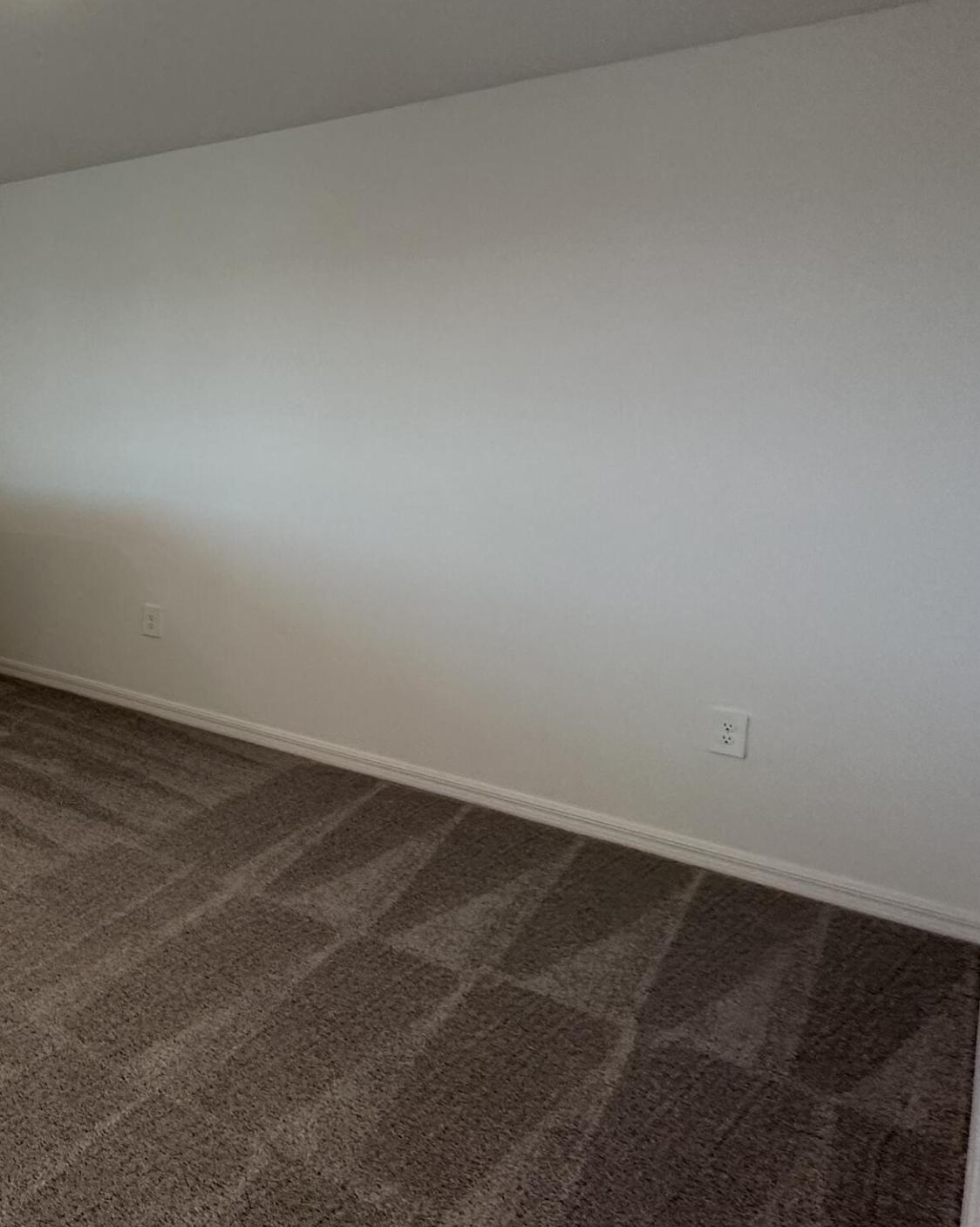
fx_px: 1016
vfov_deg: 61.8
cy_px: 509
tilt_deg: -7.2
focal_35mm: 28
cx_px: -167
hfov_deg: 39.1
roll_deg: +0.0
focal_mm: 2.22
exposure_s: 1/120
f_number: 2.2
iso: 200
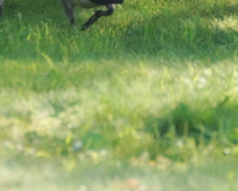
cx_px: 129
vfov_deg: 1.2
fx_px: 9460
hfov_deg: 1.4
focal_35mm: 1342
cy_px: -100
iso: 1250
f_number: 6.3
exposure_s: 1/400
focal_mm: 250
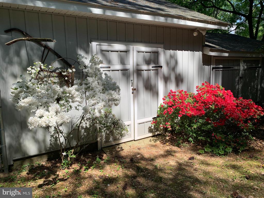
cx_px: 132
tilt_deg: -9.5
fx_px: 198
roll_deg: +1.7
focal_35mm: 26
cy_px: 99
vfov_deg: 53.1
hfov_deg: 67.3
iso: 25
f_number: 1.8
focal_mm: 4.25
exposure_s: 1/1124
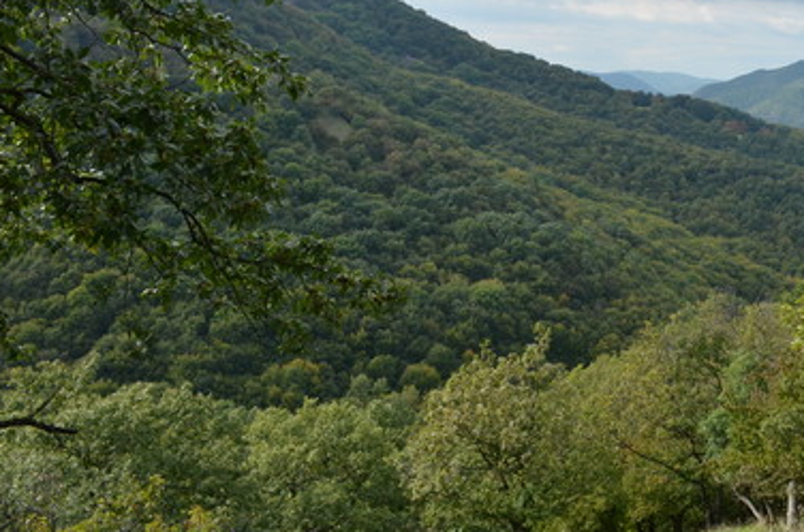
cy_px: 137
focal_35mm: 46
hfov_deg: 40.5
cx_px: 680
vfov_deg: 28.7
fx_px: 1025
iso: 500
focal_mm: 18
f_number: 10
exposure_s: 1/400
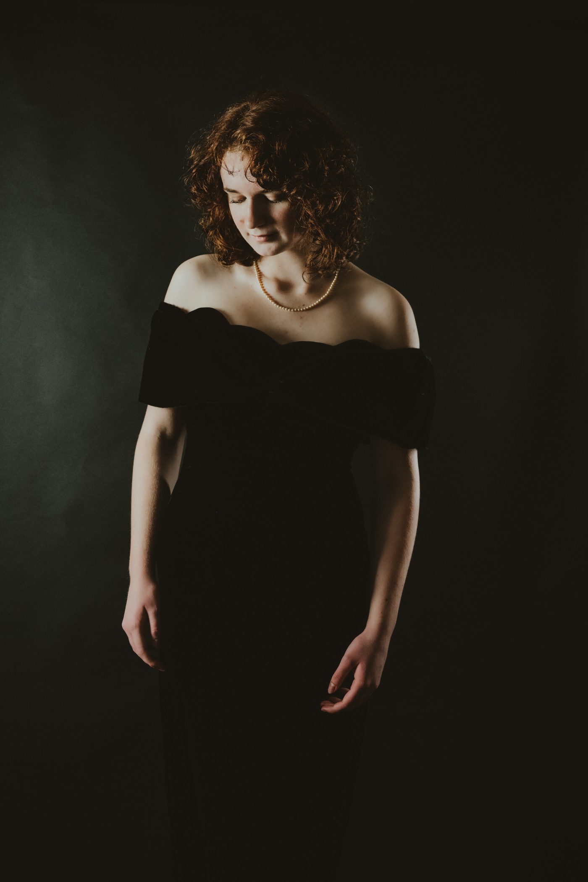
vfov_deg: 42.7
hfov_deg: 29.2
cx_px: 294
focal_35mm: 46
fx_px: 1127
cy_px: 441
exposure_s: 1/320
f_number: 2.8
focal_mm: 46
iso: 1250
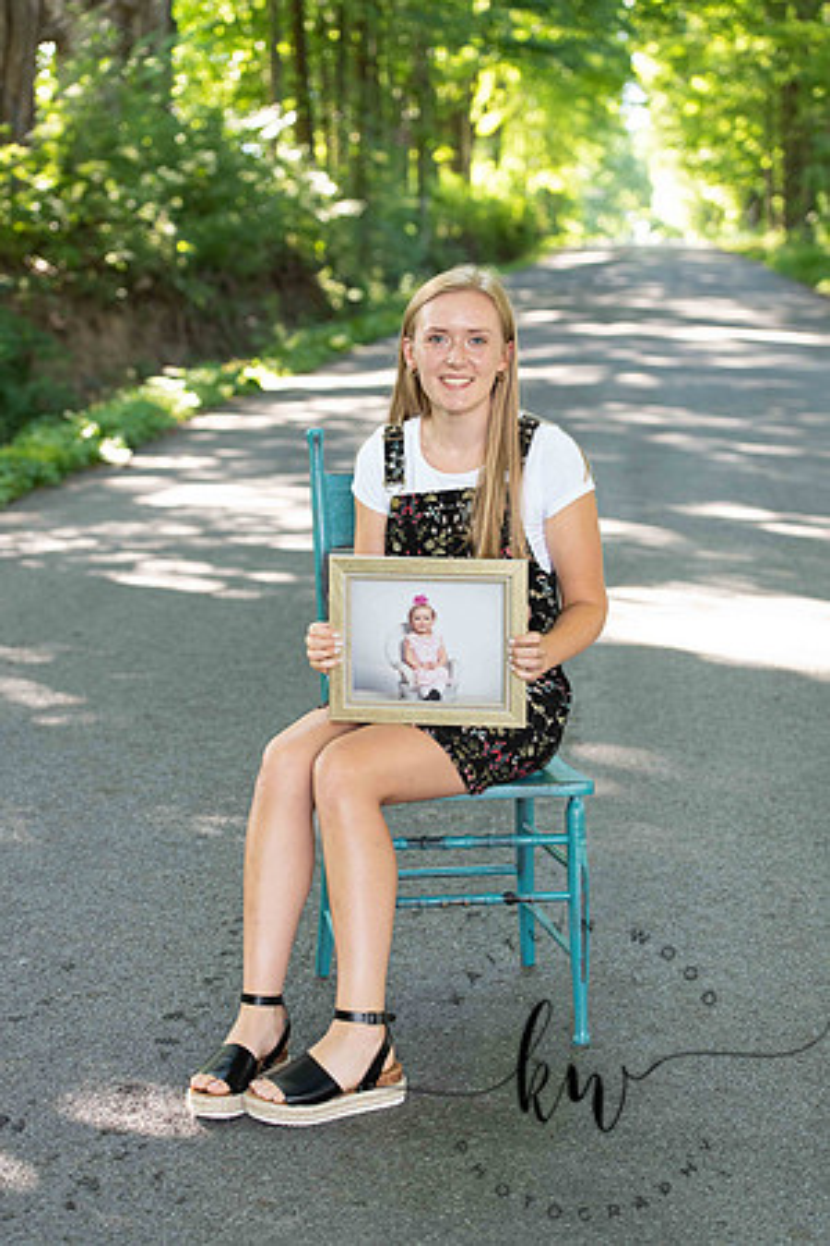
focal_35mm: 70
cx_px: 415
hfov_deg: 19.5
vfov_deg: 28.8
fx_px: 2421
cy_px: 623
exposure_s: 1/200
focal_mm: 70
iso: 640
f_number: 3.5
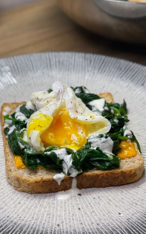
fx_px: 490
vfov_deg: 26.7
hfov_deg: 16.9
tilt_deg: -31.6
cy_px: 90
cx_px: 47
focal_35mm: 77
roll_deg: +0.6
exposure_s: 1/100
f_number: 2
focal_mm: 6
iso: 125
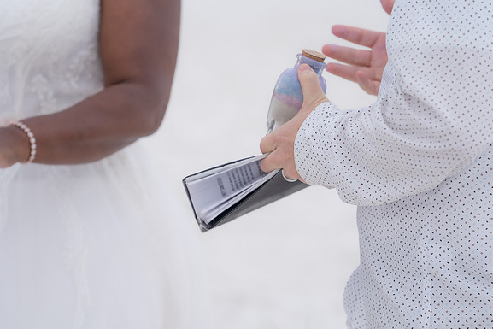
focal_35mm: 199
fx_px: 2726
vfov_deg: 6.9
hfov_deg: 10.3
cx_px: 247
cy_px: 164
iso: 640
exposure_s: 1/400
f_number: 6.3
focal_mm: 198
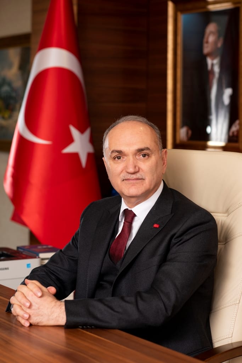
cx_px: 121
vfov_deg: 23.9
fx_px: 857
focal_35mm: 85
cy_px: 182
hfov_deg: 16.1
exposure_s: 1/80
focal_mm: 85
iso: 125
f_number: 4
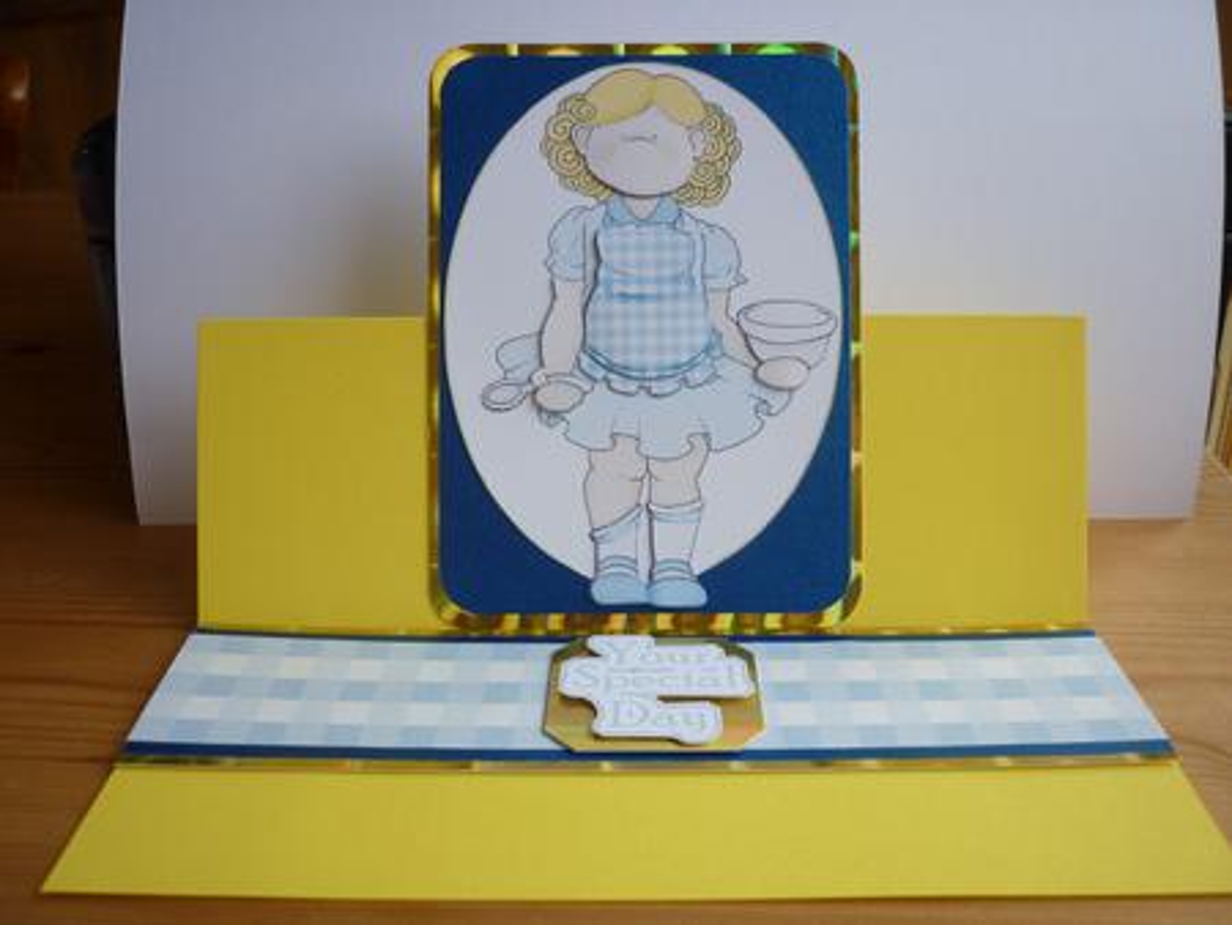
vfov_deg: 43.0
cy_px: 462
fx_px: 1175
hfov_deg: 55.3
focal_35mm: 33
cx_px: 616
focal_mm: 5.5
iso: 80
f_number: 2.8
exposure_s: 1/160
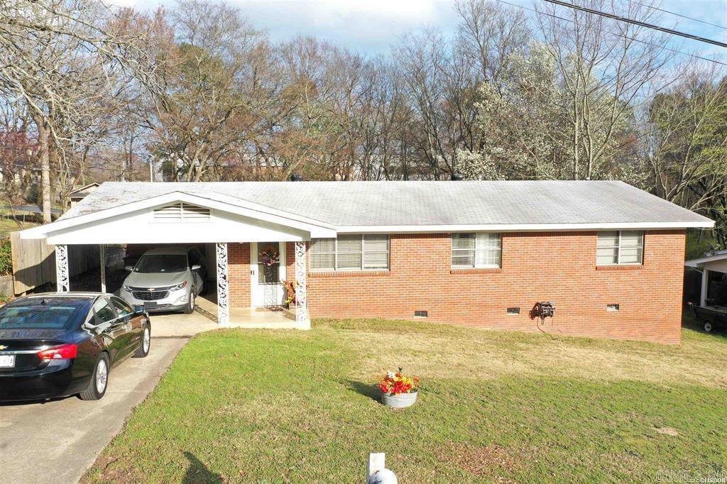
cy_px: 242
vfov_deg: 46.4
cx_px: 364
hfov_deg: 65.5
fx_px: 565
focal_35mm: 28
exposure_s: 1/240
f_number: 5
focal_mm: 10.26
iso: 100
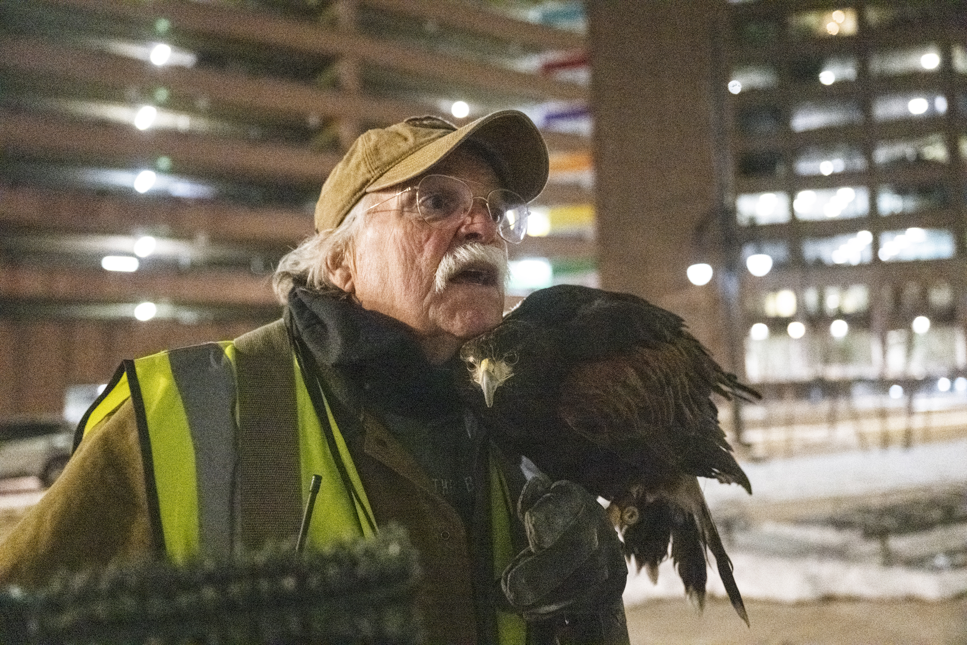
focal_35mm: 32
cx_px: 484
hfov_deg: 59.5
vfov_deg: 41.7
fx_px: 846
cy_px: 322
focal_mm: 31.5
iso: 25600
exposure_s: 1/250
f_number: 2.8
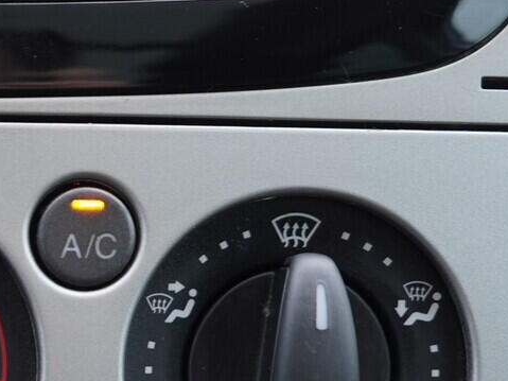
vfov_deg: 13.9
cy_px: 440
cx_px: -158
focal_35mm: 104
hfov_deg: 17.7
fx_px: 1526
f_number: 2.8
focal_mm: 24
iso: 250
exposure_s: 1/40
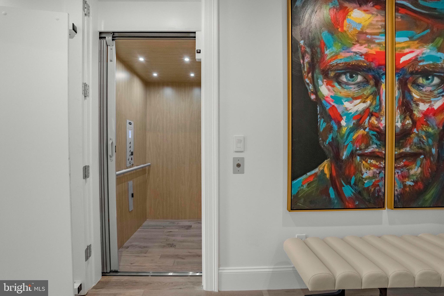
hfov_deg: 96.7
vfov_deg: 73.7
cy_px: 148
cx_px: 222
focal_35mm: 16
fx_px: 197
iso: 2000
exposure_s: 1/640
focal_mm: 16
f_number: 7.1
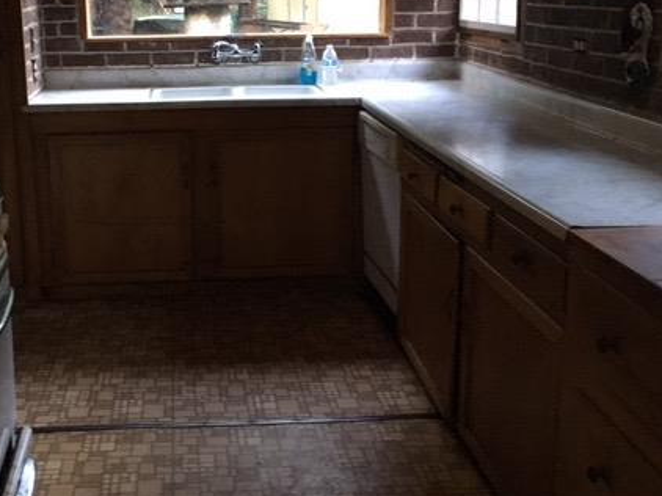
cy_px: 165
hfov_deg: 42.4
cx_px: 226
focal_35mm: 44
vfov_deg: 32.6
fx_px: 841
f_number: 2.2
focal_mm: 4.15
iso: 250
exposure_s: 1/15
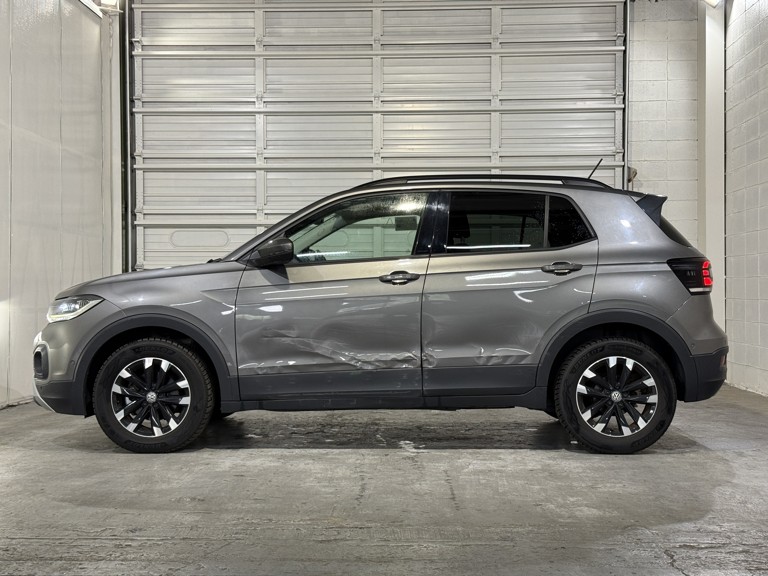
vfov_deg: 30.3
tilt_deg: +0.3
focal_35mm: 48
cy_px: 288
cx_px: 384
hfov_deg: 39.7
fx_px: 1065
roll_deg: +0.1
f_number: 1.78
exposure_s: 1/60
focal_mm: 6.76
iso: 80
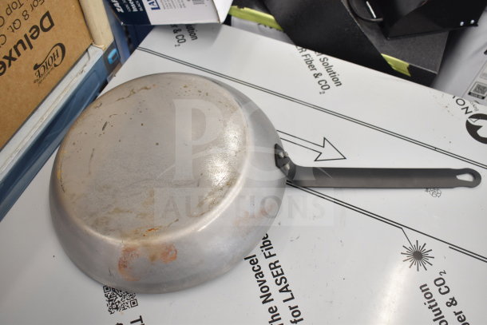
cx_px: 244
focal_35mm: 33
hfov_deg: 57.2
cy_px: 162
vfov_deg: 40.0
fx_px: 446
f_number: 3.8
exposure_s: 1/40
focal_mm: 22
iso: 640
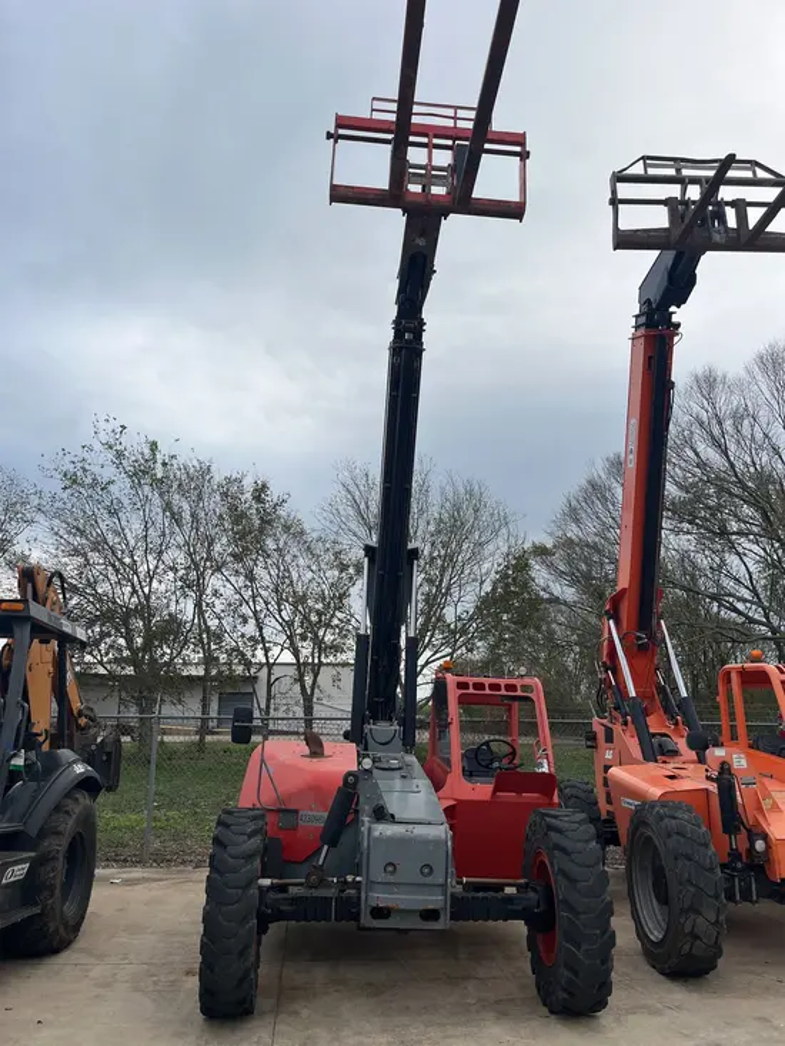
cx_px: 392
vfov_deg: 67.3
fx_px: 786
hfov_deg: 53.1
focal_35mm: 26
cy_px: 523
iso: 50
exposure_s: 1/816
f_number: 1.6
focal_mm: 5.1
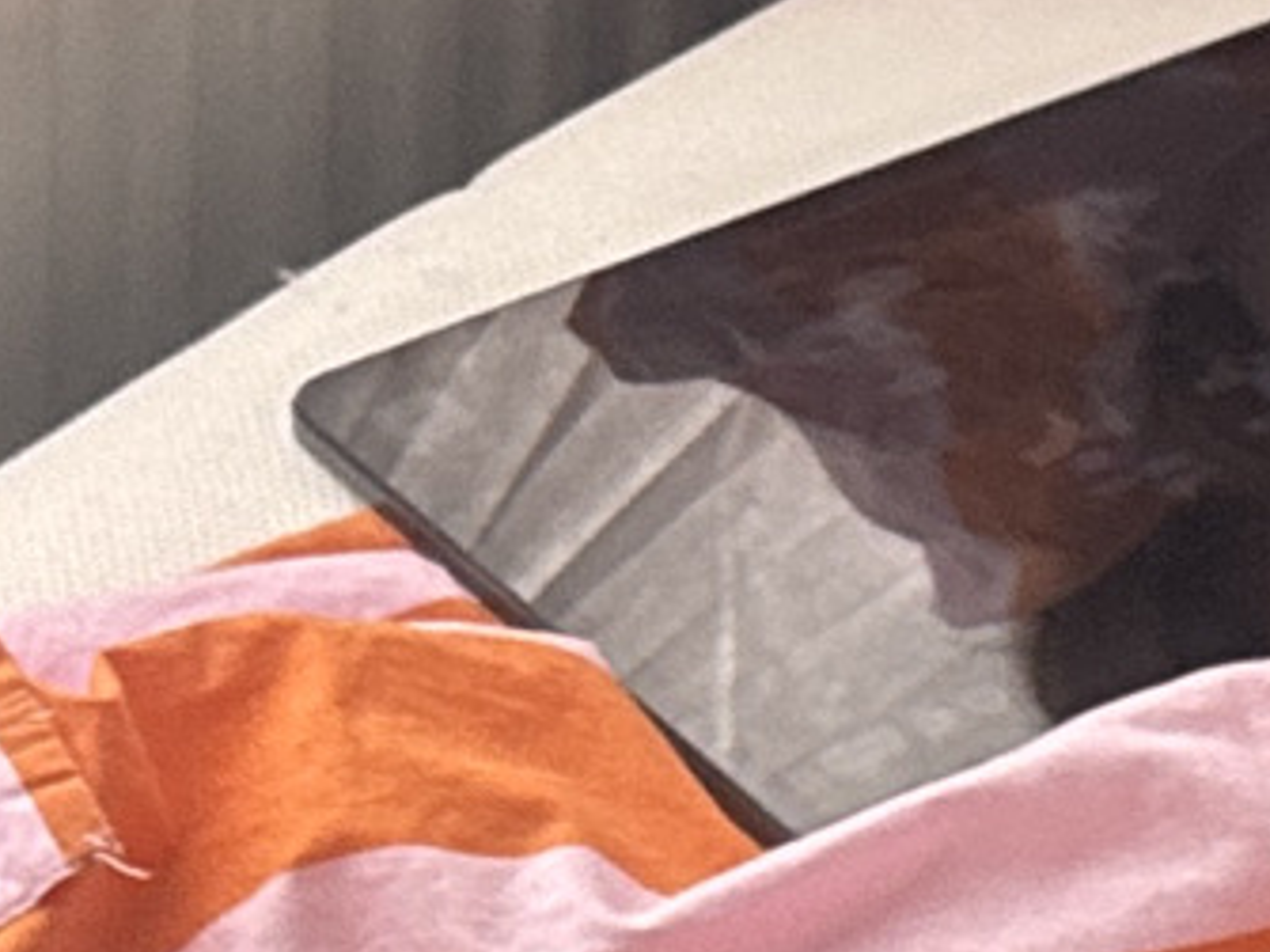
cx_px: 826
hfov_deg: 11.0
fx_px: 6565
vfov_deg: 8.2
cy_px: -49
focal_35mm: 179
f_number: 1.9
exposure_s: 1/68
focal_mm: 2.69
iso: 80
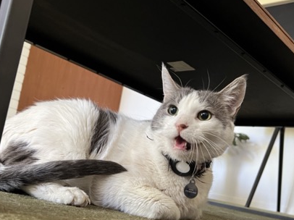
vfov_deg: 34.9
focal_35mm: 41
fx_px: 348
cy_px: 142
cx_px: 153
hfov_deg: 45.8
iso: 250
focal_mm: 5.7
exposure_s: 1/60
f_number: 1.5
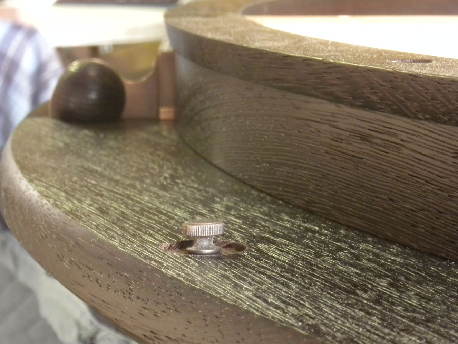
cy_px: 160
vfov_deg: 12.0
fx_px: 1627
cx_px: 165
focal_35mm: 123
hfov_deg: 16.0
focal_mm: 15
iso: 400
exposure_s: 1/10.4
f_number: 5.1
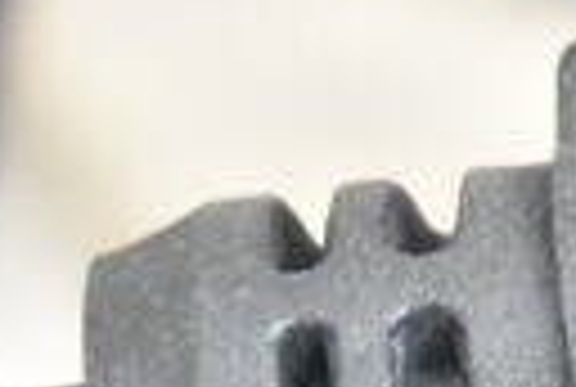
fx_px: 6293
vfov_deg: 3.5
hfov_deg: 5.1
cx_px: 1269
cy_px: -70
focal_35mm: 392
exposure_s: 1/100
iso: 25600
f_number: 5.6
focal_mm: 55
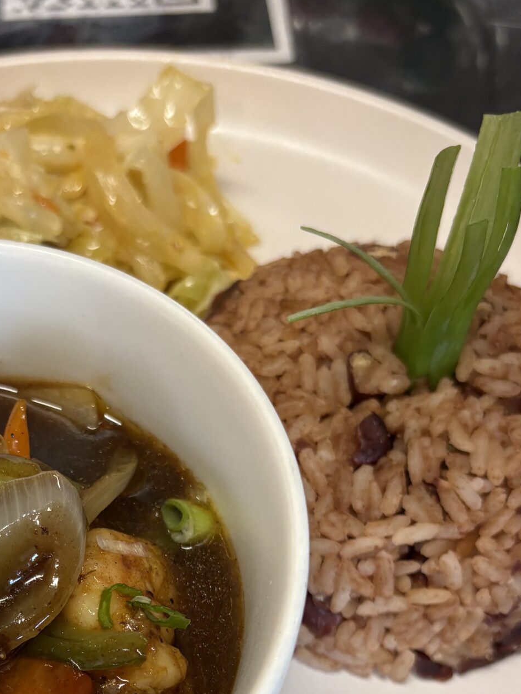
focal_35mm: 53
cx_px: 86
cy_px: 546
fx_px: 1064
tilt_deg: -55.5
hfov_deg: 26.9
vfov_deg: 35.1
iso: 125
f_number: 1.6
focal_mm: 5.96
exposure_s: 1/120
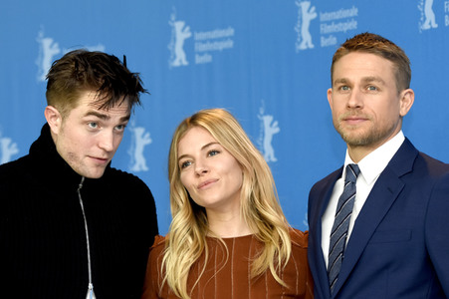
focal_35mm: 158
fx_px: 1963
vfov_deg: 8.7
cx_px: 224
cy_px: 150
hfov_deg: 13.0
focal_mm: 105
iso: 800
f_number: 3.5
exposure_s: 1/320
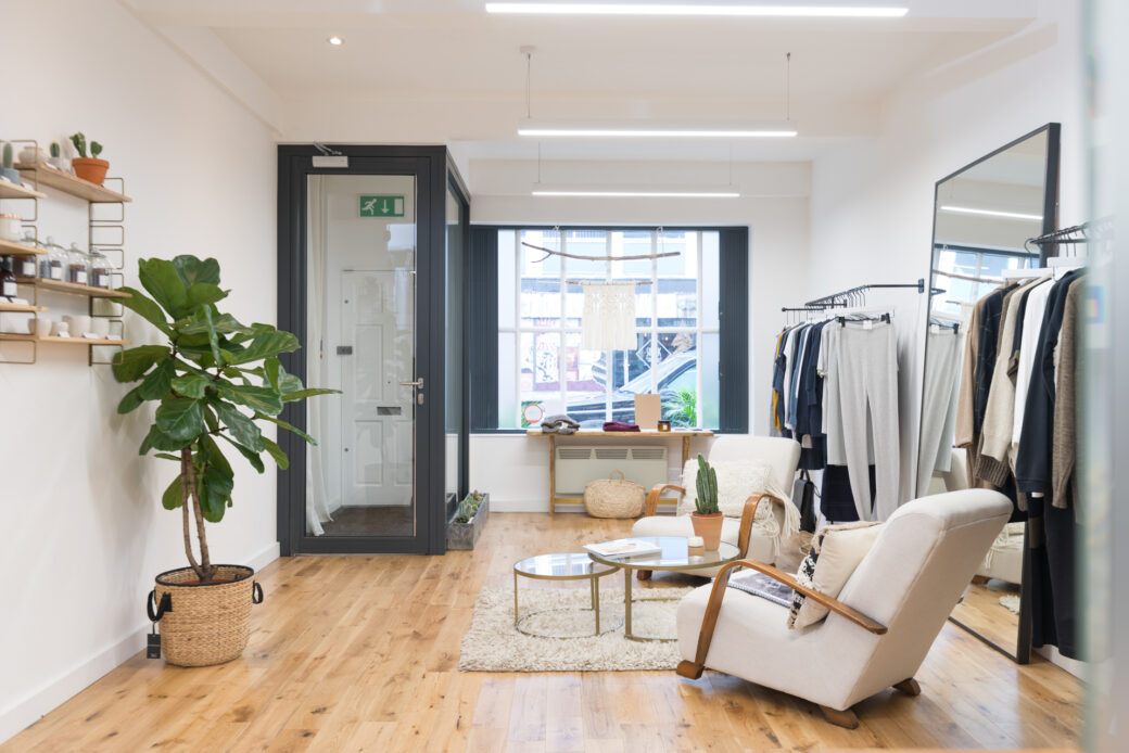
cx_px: 564
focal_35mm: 30
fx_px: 941
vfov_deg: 43.6
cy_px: 376
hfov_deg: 61.9
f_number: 4
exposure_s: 1/10
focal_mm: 30
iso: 100
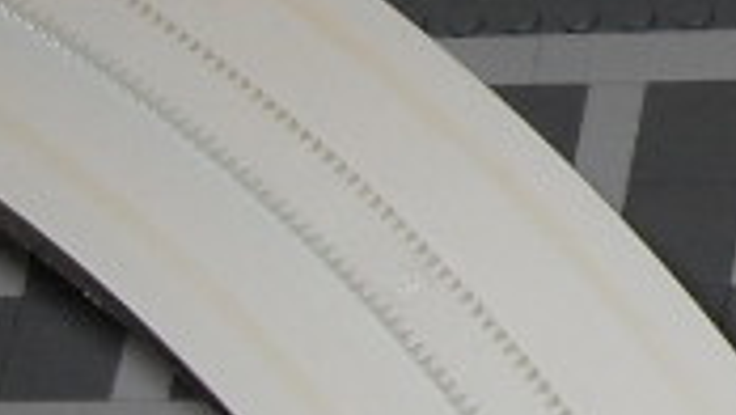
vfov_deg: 5.1
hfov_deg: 8.3
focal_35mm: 237
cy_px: -13
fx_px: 4627
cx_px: 1819
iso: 100
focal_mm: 6.3
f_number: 2.8
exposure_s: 1/45
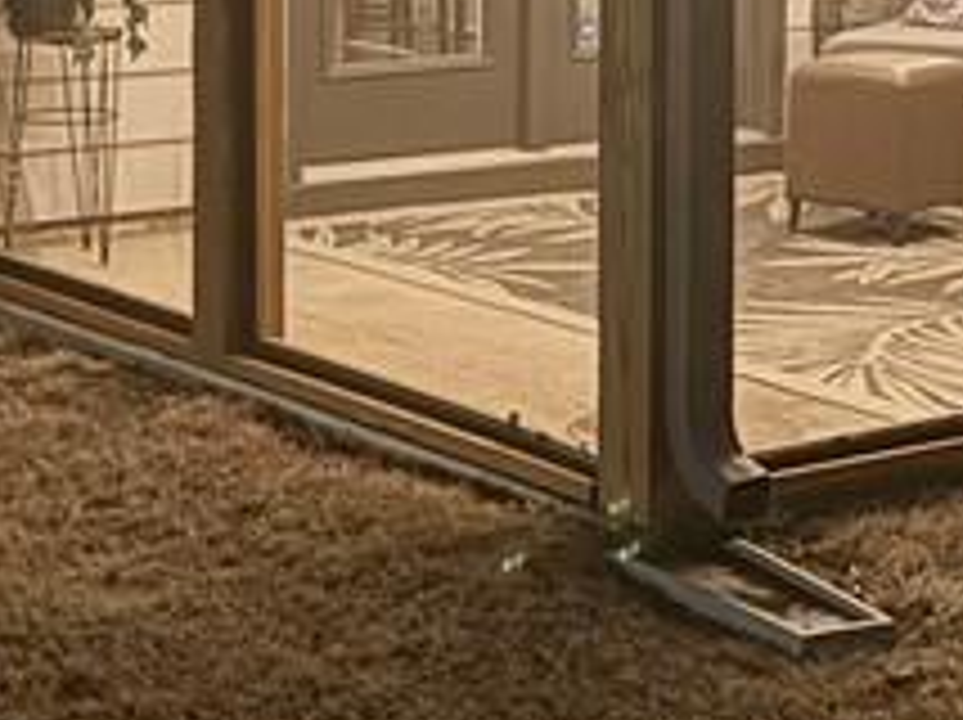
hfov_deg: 17.0
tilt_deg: -1.9
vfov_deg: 12.6
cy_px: -76
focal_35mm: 115
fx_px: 3196
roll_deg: -0.7
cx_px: 819
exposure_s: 1/7
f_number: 1.78
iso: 800
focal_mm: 6.76
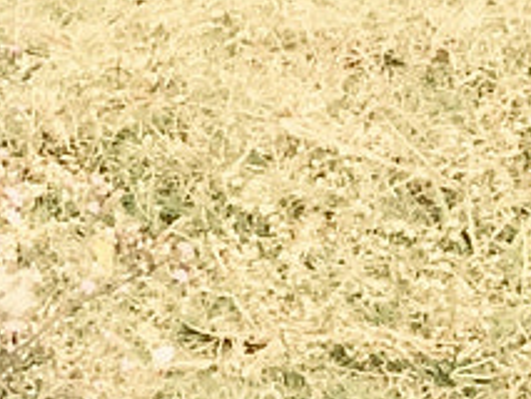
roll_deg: +3.0
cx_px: -1453
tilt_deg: -21.2
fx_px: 3346
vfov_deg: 6.7
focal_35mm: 218
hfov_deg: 7.2
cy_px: 549
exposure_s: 1/599
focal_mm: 4.15
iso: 32
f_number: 2.2
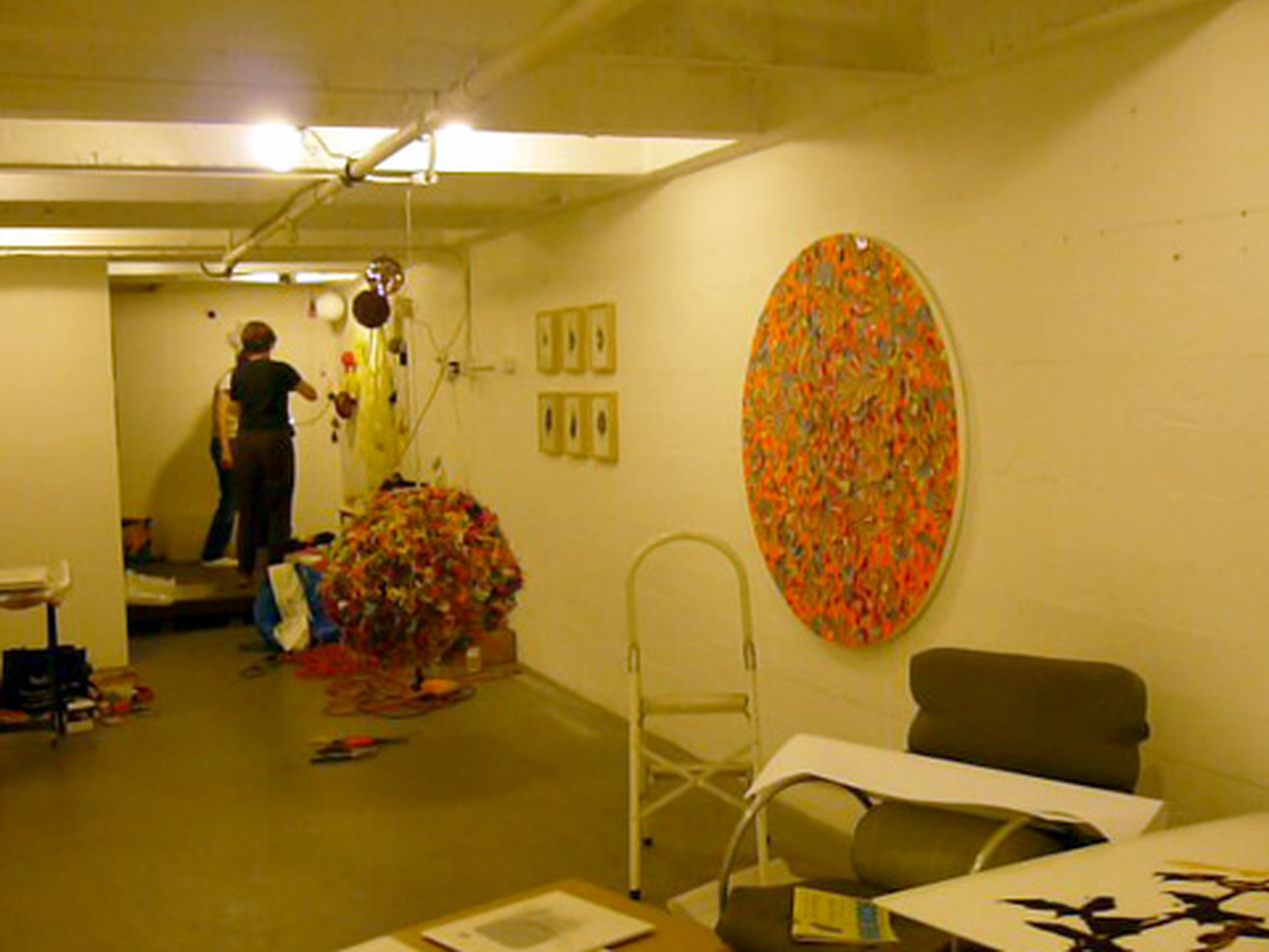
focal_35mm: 38
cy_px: 504
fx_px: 1393
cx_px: 604
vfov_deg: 37.7
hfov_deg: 49.0
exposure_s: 1/60
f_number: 2.8
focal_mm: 5.8
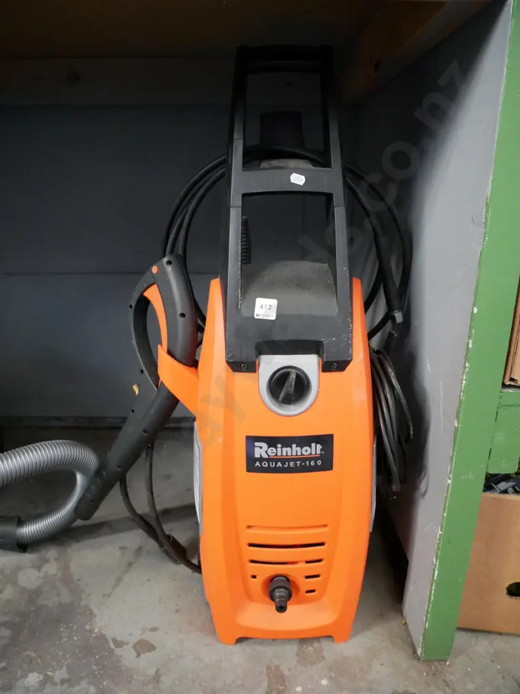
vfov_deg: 71.6
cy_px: 347
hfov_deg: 56.8
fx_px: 481
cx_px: 260
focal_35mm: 24
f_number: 4
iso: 3200
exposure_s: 1/60
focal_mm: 12
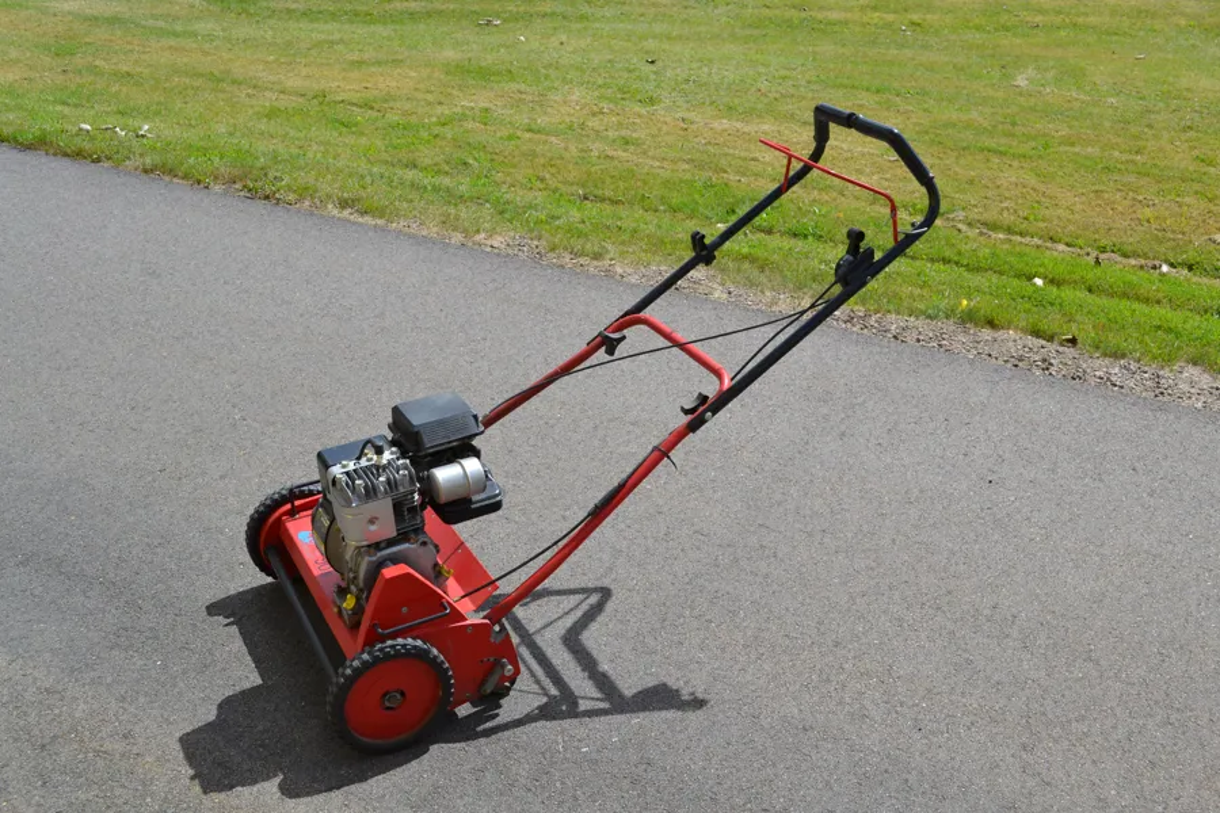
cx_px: 610
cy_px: 406
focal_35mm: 36
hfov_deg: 53.1
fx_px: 1220
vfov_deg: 36.9
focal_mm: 24
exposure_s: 1/250
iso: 100
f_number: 8
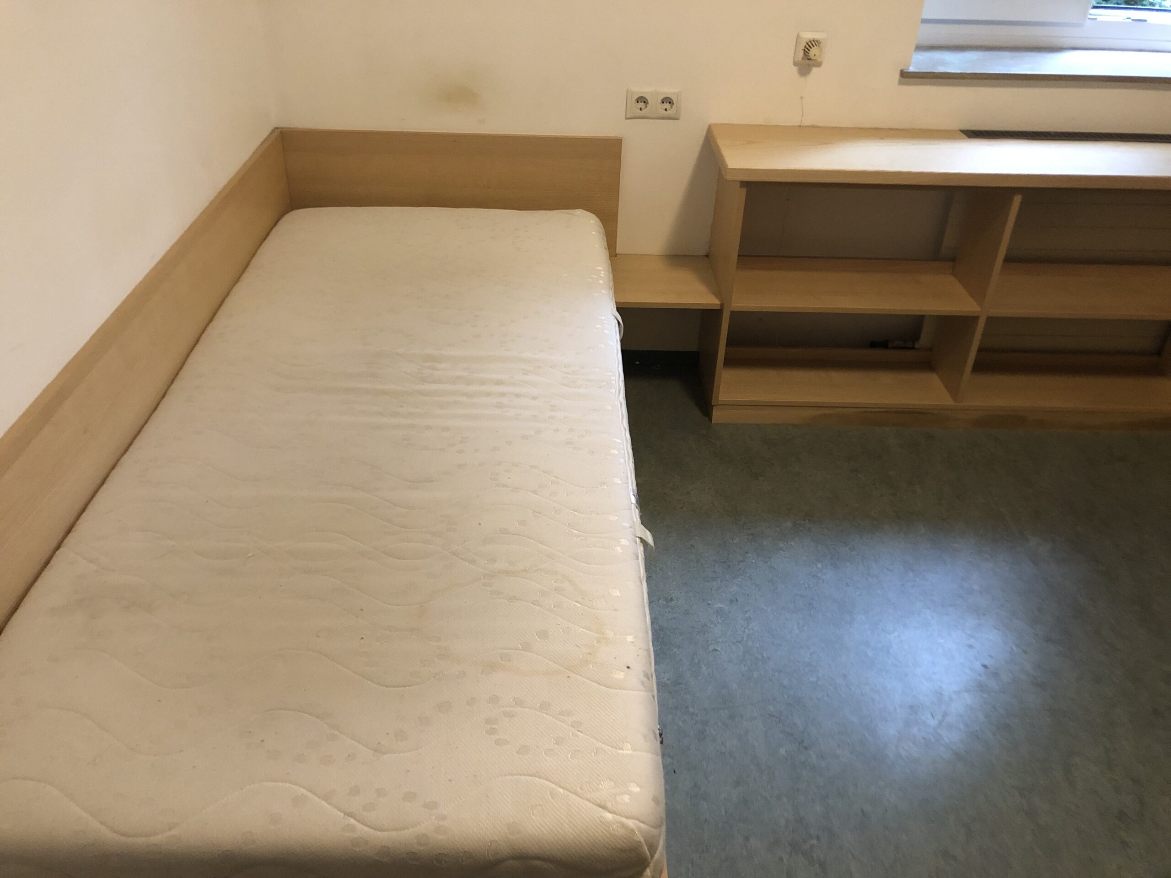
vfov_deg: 49.7
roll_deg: -1.4
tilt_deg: -32.4
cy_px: 439
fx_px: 947
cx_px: 586
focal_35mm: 28
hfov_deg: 63.4
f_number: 1.8
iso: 100
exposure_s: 1/14
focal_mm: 3.99
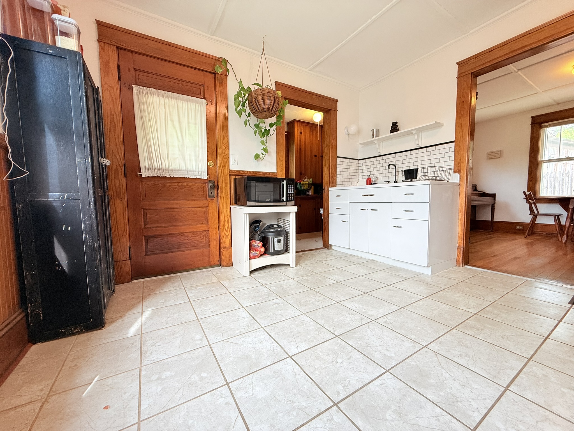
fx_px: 232
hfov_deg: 102.1
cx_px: 287
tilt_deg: -4.8
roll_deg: +0.4
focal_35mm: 14
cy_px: 216
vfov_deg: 85.7
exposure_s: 1/120
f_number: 2.2
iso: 125
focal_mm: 2.22
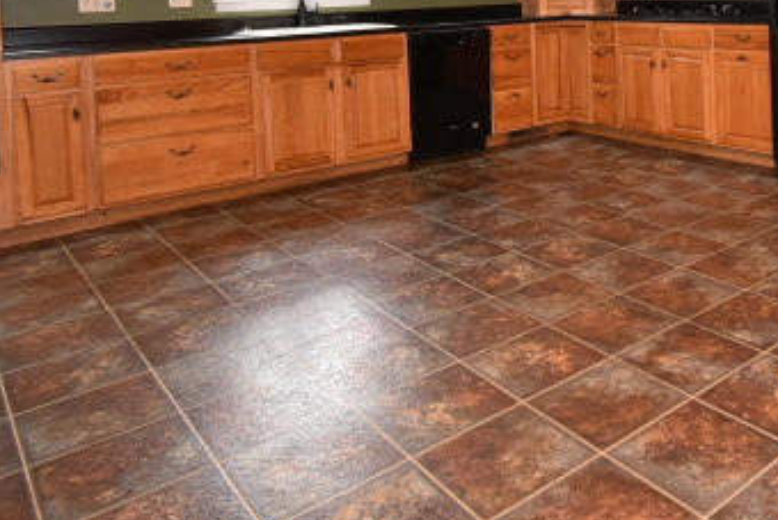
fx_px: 713
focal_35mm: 33
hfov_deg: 51.7
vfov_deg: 36.2
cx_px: 673
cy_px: 7
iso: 400
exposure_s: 1/40
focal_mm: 10
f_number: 4.5
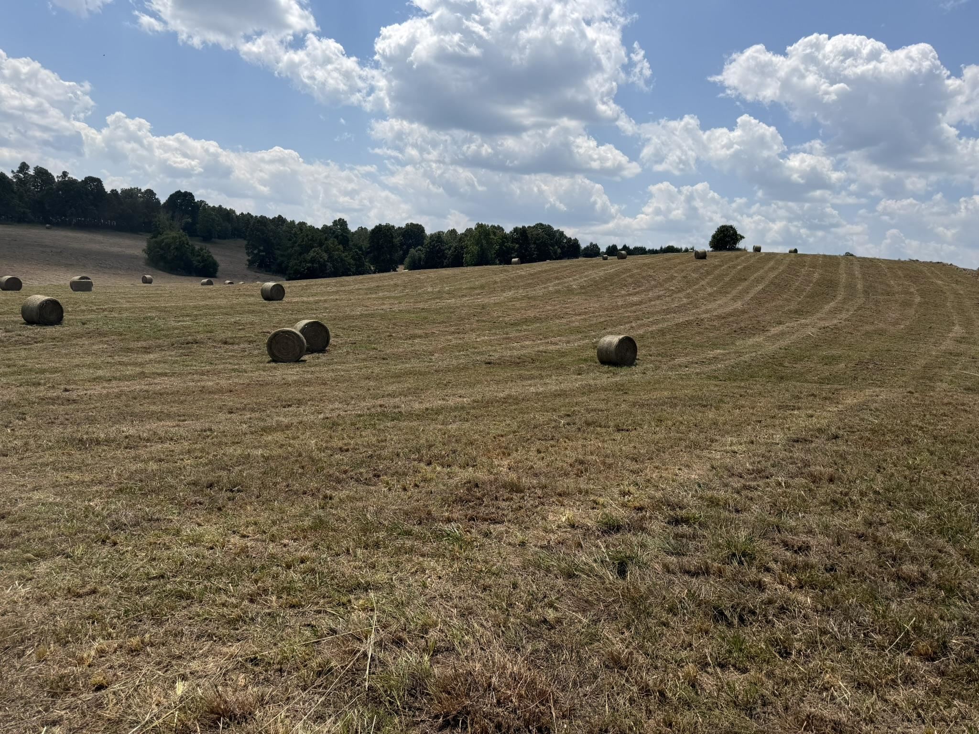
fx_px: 679
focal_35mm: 24
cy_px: 367
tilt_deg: -6.4
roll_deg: -4.0
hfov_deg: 71.6
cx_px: 490
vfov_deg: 56.8
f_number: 1.78
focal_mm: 6.76
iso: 80
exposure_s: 1/8130
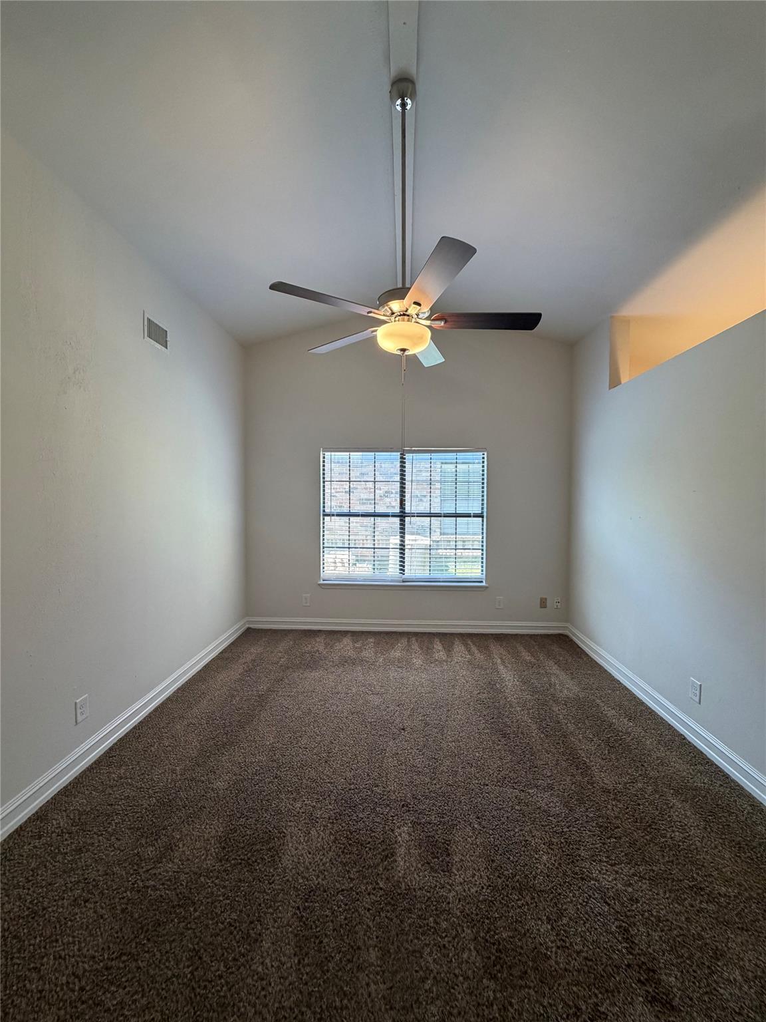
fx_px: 413
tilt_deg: -2.6
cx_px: 383
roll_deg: +0.5
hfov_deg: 85.7
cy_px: 511
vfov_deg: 102.1
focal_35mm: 14
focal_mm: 2.22
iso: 250
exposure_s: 1/120
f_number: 2.2
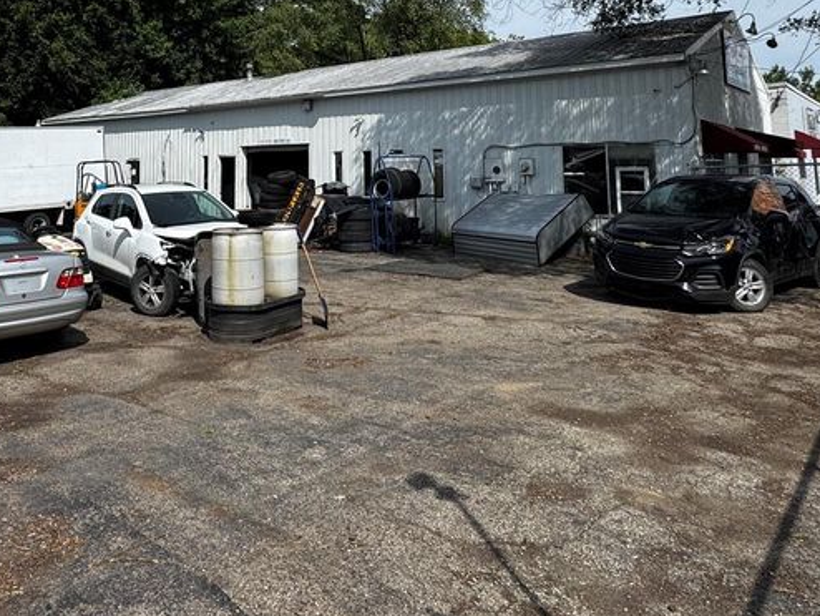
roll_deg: +0.0
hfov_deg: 59.6
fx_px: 687
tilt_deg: +5.1
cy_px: 100
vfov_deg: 45.2
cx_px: 247
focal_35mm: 29
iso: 40
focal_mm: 2.22
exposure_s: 1/2146
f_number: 2.2
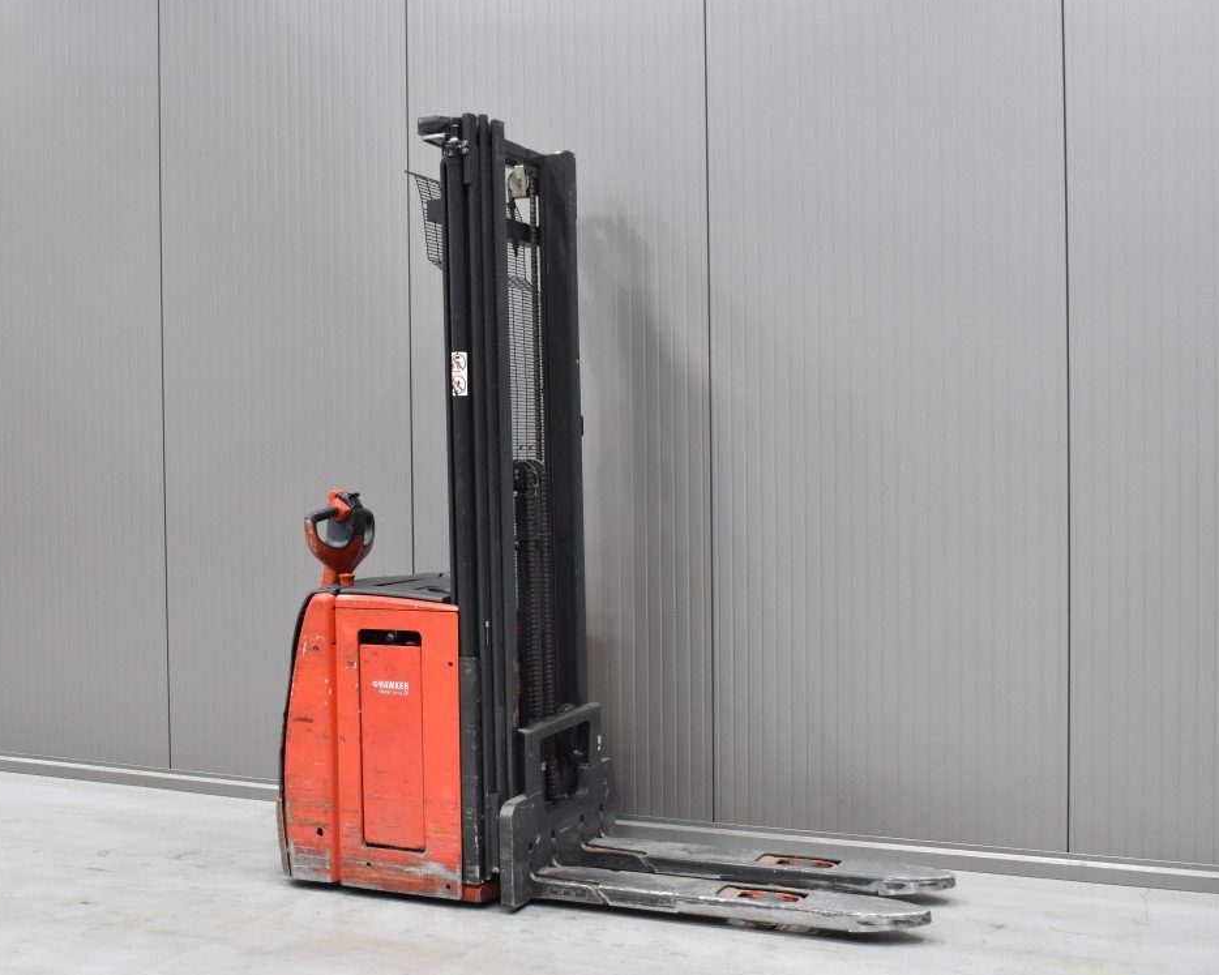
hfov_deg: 44.1
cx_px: 534
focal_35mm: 42
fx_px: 1501
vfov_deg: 36.0
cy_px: 514
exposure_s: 1/30
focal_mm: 23
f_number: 5.6
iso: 1600
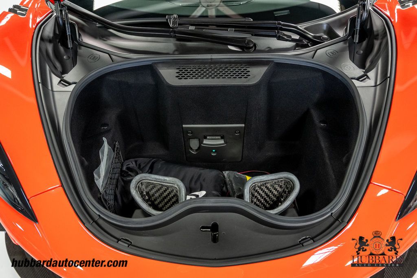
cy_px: 139
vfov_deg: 46.4
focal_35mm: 28
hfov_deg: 65.5
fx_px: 324
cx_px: 208
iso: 2500
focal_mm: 28
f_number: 5
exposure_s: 1/60
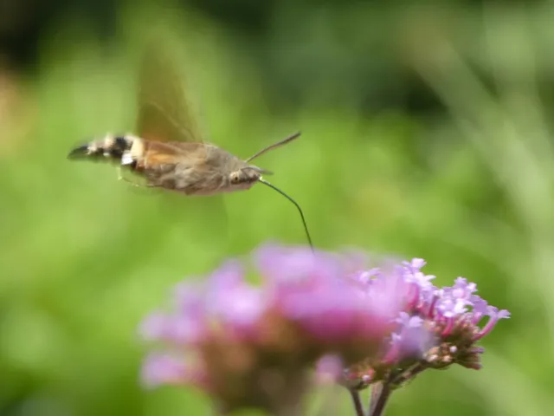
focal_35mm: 400
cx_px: 277
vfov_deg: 3.7
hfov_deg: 5.0
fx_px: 6402
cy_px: 208
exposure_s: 1/80
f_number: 5.6
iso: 125
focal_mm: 71.7
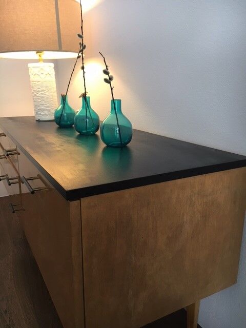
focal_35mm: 29
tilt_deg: -15.9
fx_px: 275
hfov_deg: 48.2
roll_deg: +0.8
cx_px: 123
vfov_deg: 61.7
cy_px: 164
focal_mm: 4.15
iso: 100
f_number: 2.2
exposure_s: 1/33
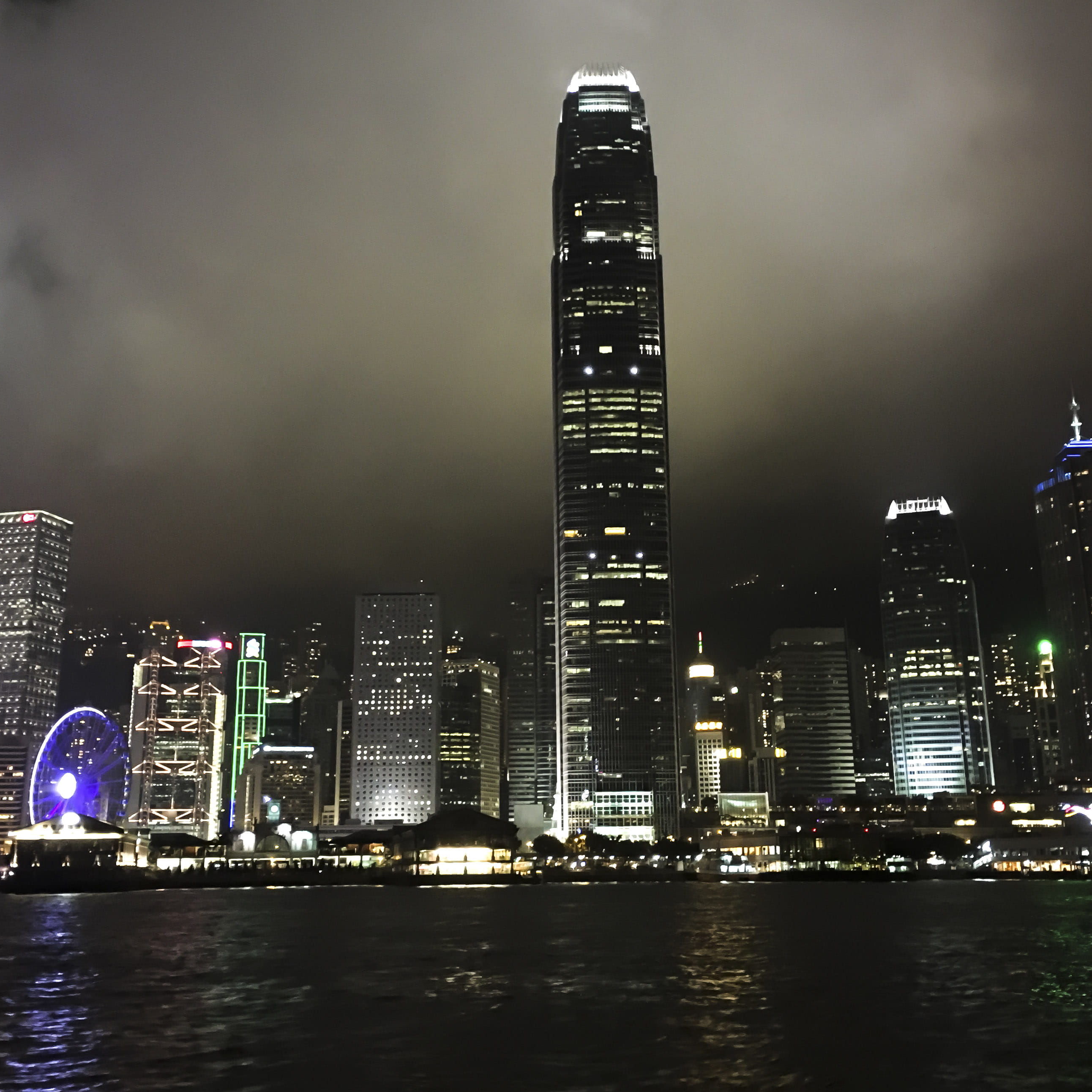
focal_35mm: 40
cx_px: 551
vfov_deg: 41.7
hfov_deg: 41.9
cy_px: 462
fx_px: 1428
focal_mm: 4.15
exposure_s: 1/4
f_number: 2.2
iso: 125
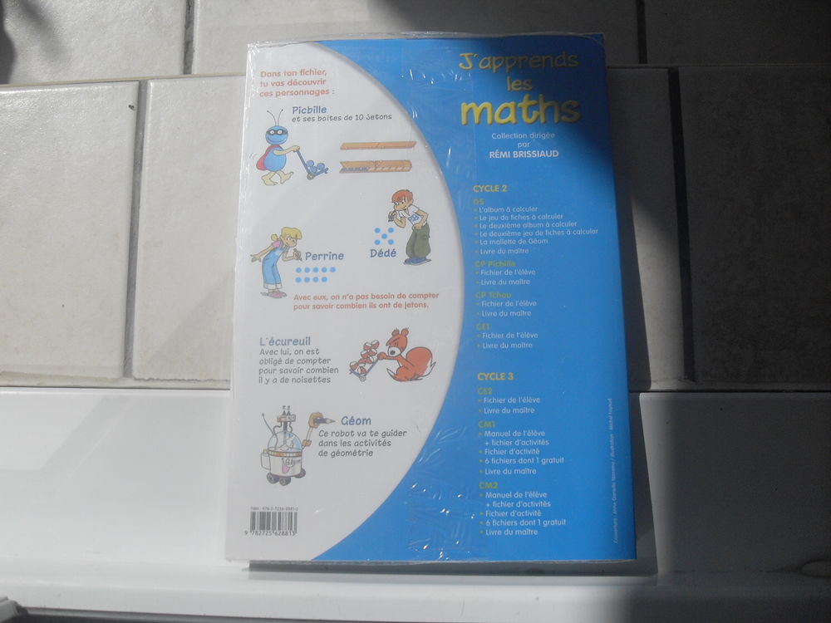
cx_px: 416
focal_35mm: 37
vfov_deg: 38.7
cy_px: 312
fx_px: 888
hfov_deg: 50.1
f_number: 8.9
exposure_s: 1/500
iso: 80
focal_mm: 6.3
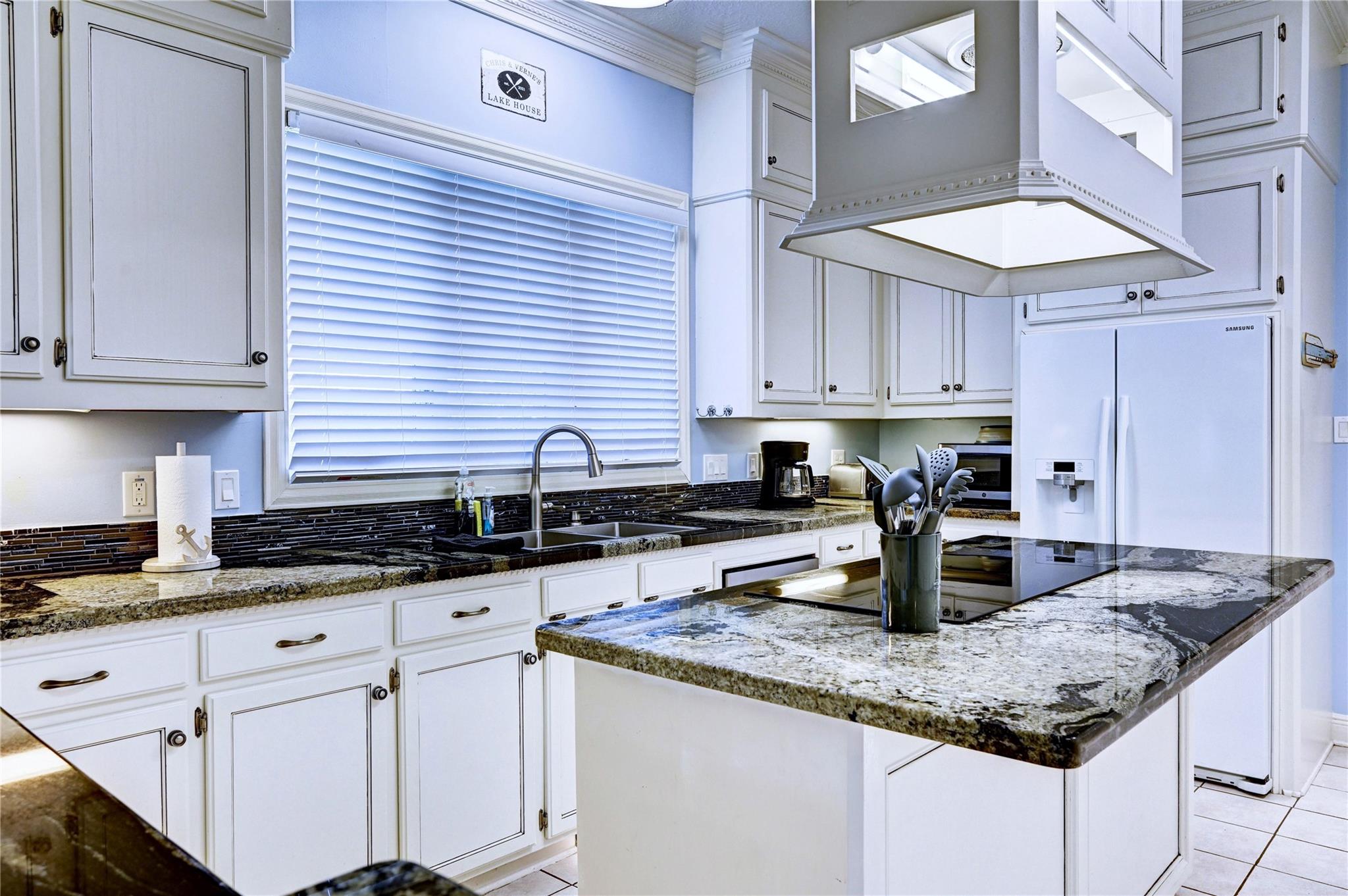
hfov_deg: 73.8
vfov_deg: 53.1
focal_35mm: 24
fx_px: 898
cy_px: 448
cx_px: 674
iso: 400
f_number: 8
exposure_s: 1/25
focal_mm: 24
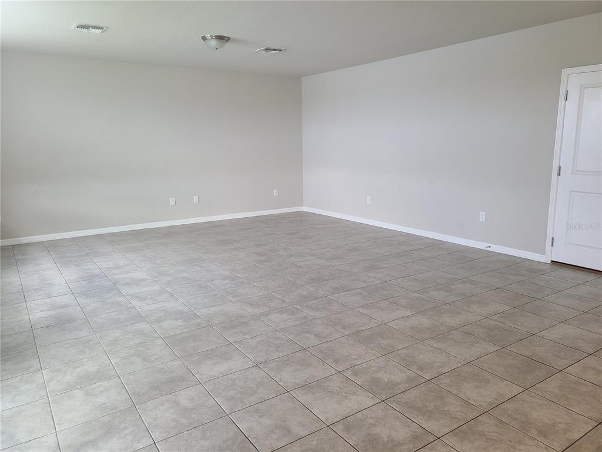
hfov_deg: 67.3
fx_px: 452
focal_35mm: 26
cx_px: 301
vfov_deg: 53.1
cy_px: 226
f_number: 1.8
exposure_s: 1/60
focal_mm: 5.4
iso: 160
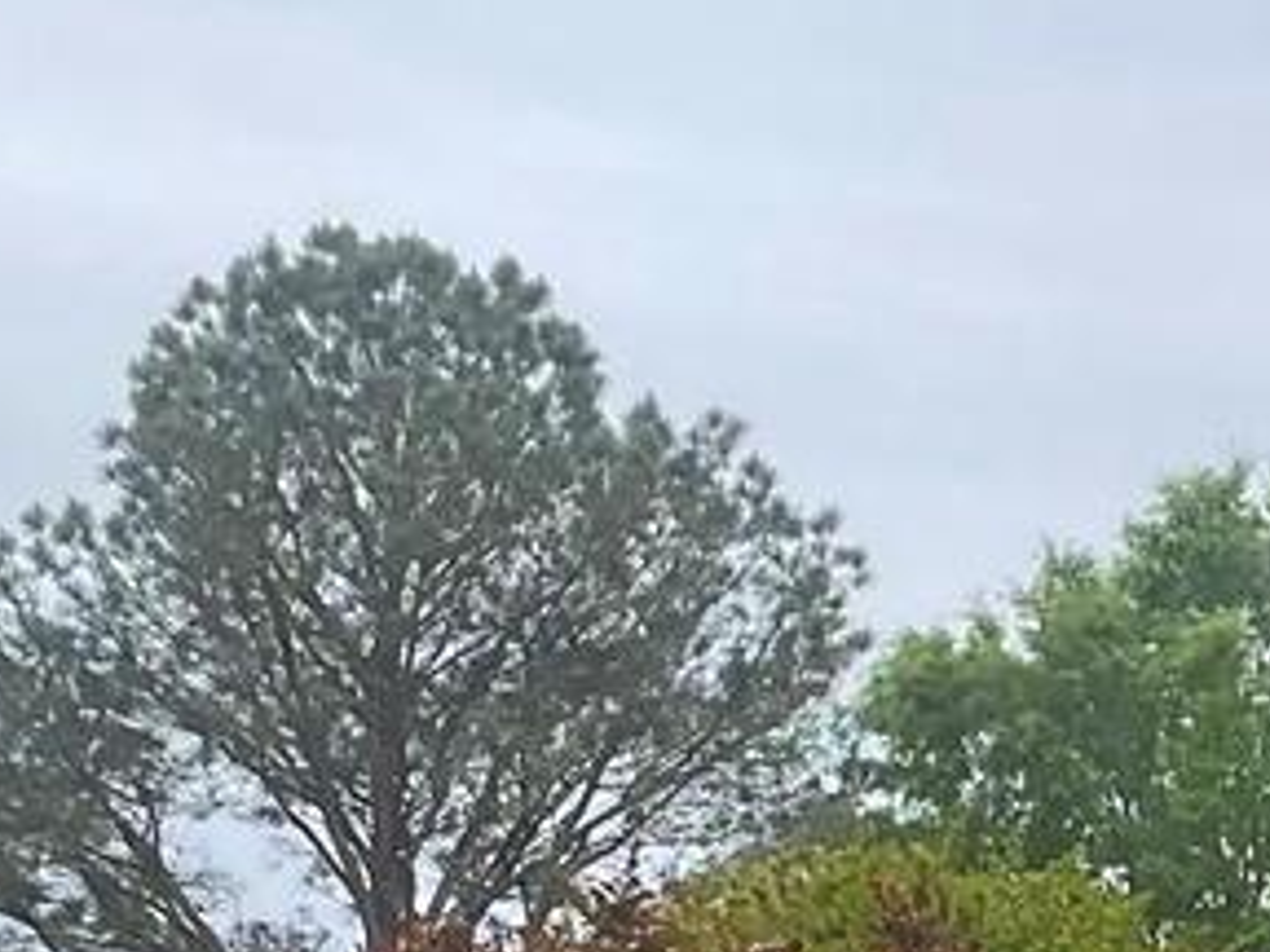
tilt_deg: +1.7
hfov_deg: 13.5
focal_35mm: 145
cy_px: 1490
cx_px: 1199
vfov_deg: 9.9
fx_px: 5320
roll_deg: -0.6
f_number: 1.8
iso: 16
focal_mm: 3
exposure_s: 1/1055
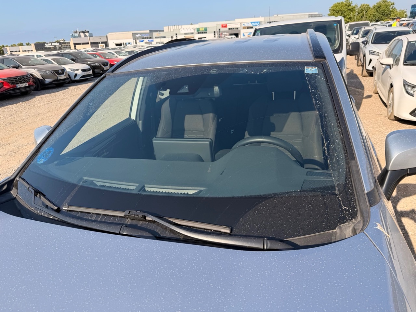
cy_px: 156
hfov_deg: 71.6
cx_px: 208
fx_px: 288
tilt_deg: -25.3
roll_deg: -0.8
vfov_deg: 56.8
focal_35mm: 24
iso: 80
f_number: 1.78
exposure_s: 1/2703
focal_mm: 6.76
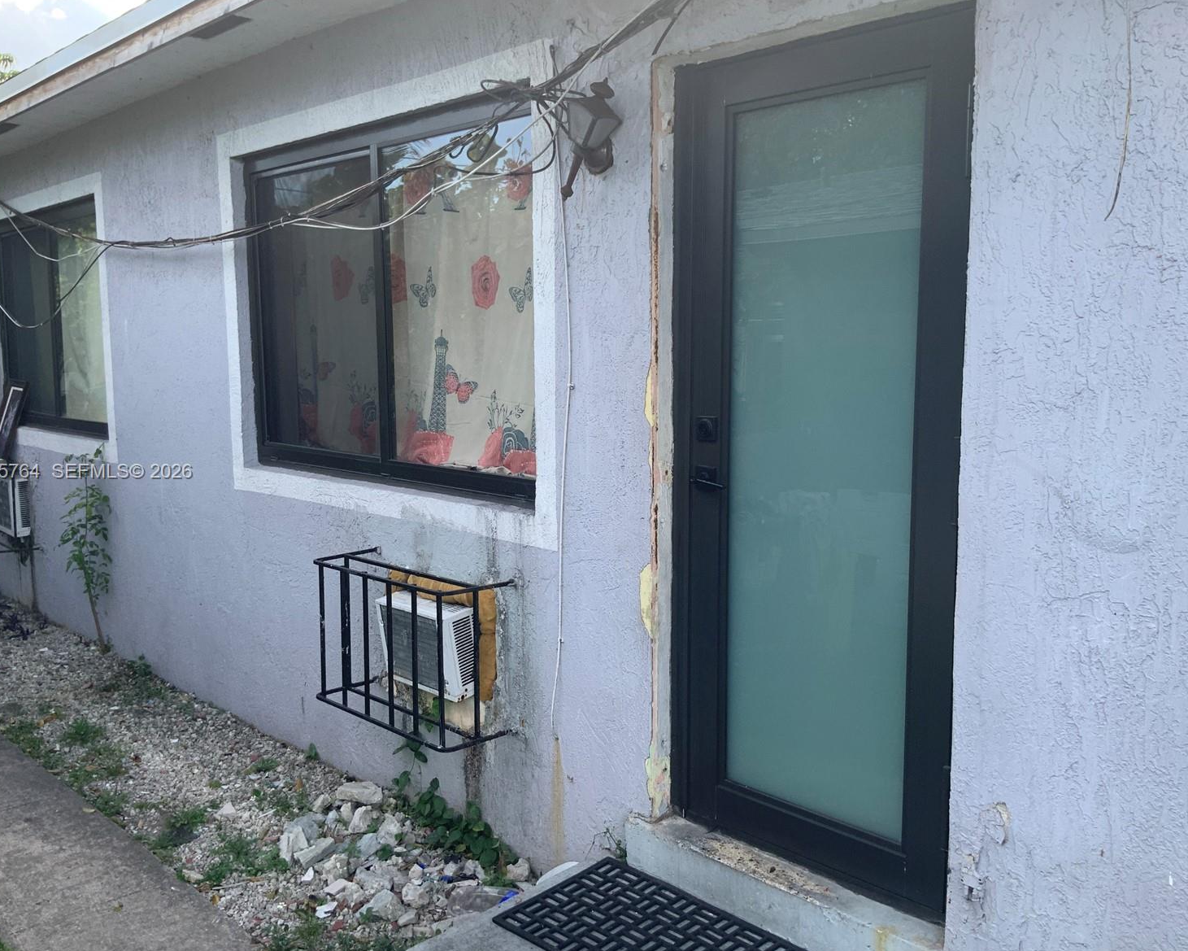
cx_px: 590
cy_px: 473
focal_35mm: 31
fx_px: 1090
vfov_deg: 47.1
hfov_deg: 57.2
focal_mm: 3
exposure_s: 1/303
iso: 16
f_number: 1.8
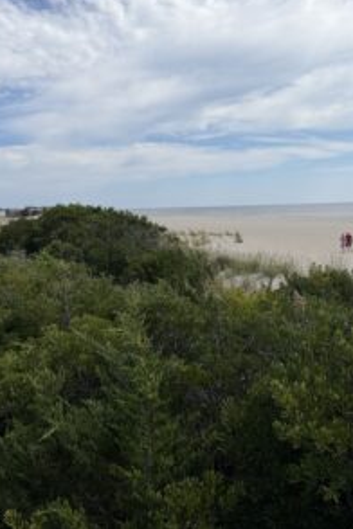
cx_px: 171
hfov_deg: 38.9
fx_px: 500
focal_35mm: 34
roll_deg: +1.4
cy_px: 261
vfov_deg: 55.8
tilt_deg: -6.2
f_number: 1.78
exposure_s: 1/6173
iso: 80
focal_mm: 6.76
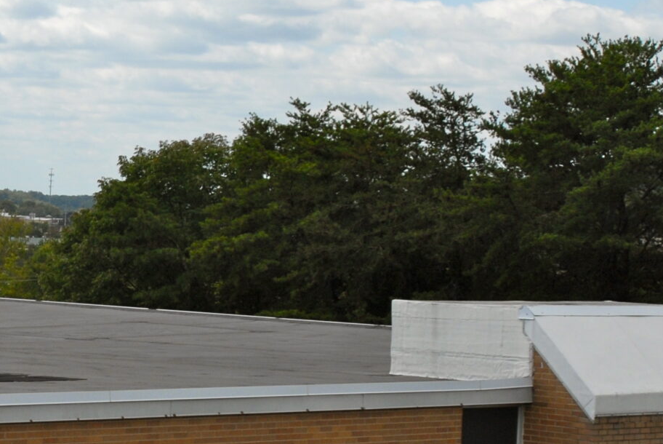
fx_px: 2717
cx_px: -210
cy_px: 277
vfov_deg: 9.3
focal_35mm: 147
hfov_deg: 13.4
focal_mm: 35
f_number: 10
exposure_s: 1/400
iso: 200
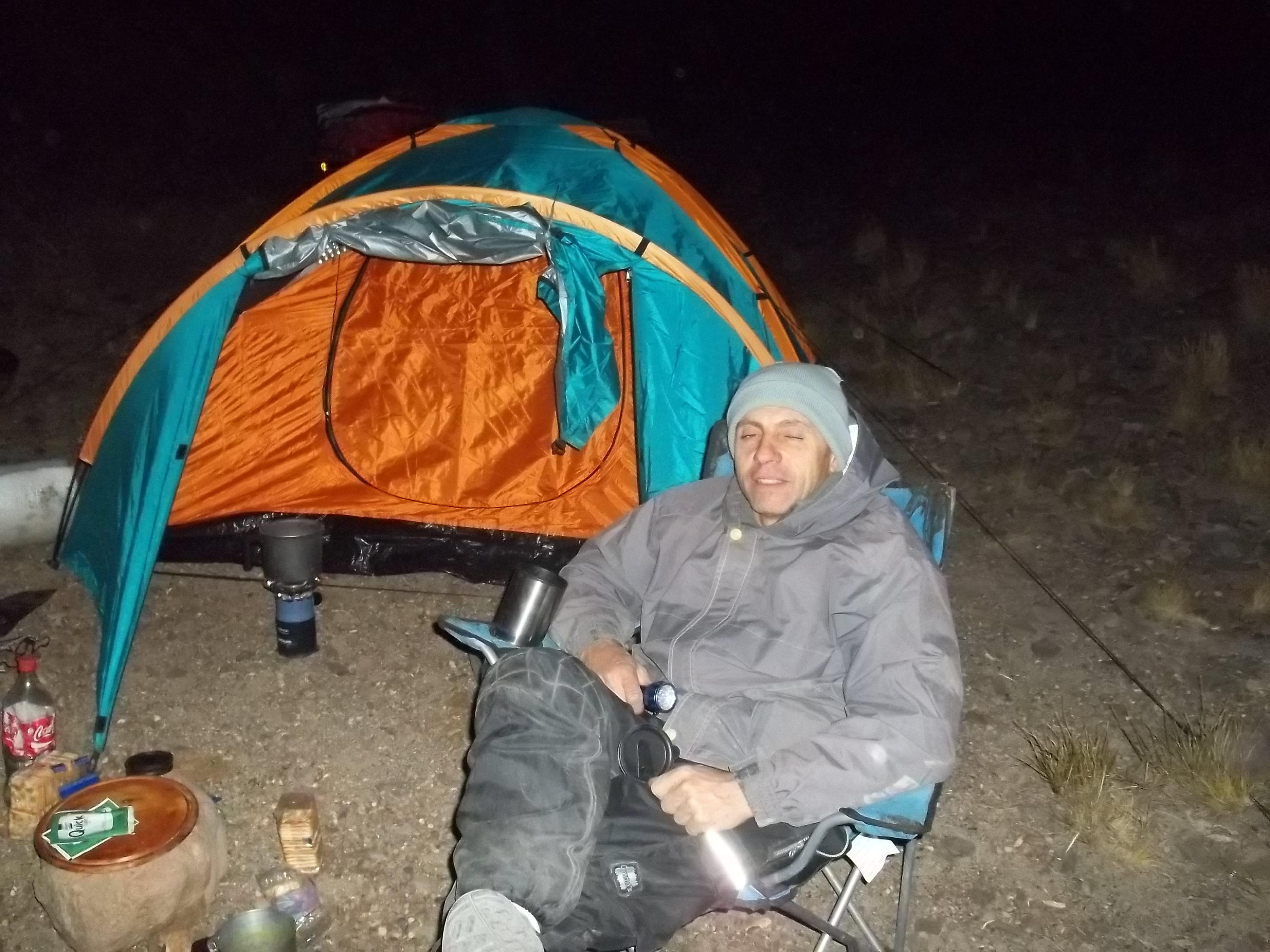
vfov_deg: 42.9
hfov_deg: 55.4
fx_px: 1211
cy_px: 476
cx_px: 635
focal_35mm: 33
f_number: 3.3
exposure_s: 1/30
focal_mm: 5.9
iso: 400
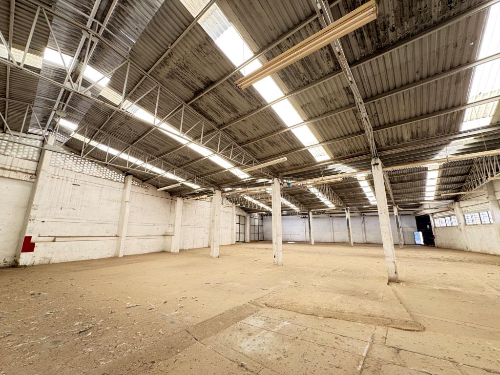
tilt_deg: +12.6
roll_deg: +0.1
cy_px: 188
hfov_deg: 102.1
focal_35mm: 14
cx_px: 250
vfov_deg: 85.7
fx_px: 202
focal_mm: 2.22
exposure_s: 1/99
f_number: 2.2
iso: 100
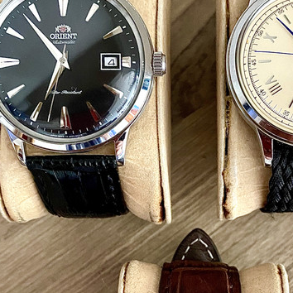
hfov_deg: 32.4
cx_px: 203
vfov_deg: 31.9
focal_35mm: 52
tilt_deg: -87.4
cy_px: 237
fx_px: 498
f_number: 1.8
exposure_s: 1/60
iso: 500
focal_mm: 4.25
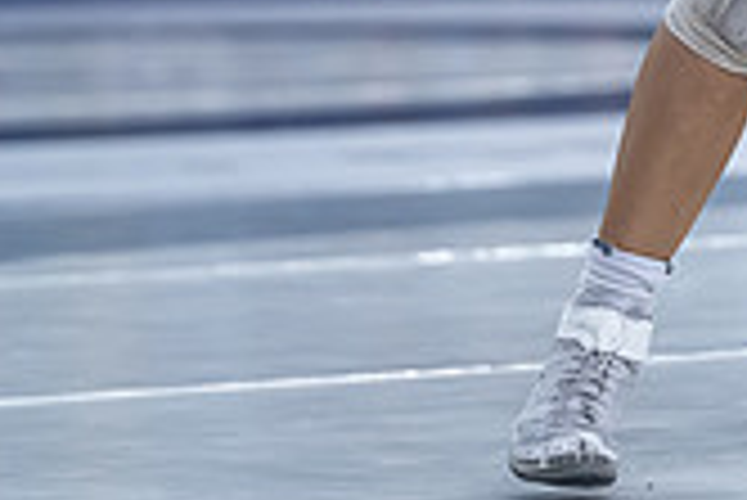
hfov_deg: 5.5
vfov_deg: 3.7
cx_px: 1068
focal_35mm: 372
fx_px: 7726
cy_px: -368
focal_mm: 93
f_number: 2.8
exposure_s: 1/800
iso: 2000
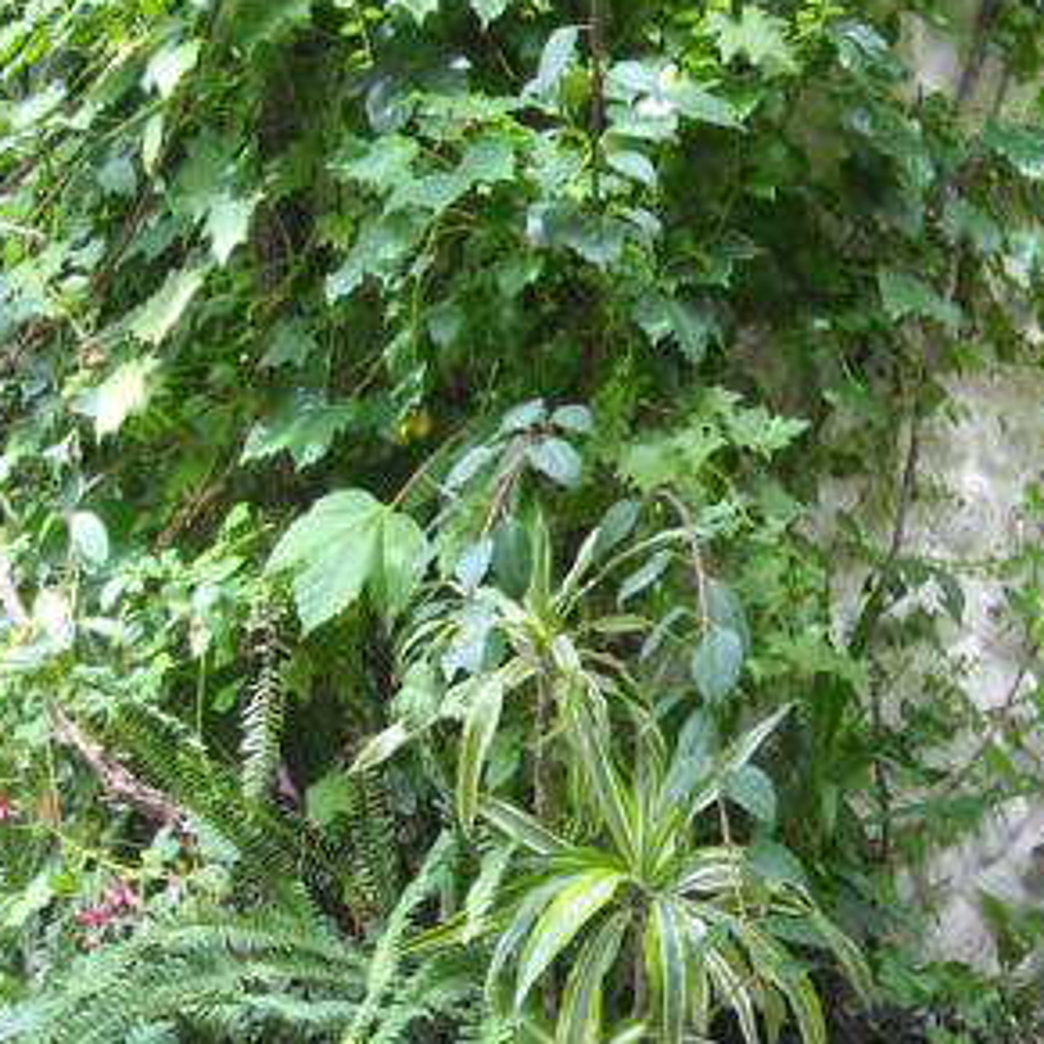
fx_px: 2320
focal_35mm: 68
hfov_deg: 25.2
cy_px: 617
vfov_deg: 25.3
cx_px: 696
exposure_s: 1/60
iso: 191
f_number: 2.8
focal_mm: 5.7
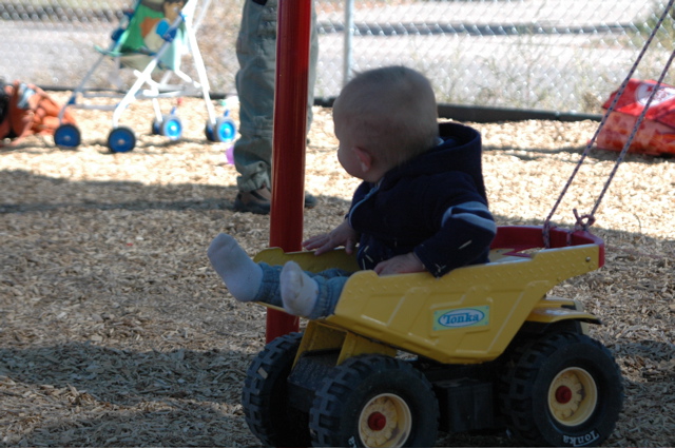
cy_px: 224
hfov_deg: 17.5
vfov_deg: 11.7
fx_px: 2191
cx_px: 338
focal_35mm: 117
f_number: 5
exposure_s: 1/640
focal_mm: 78
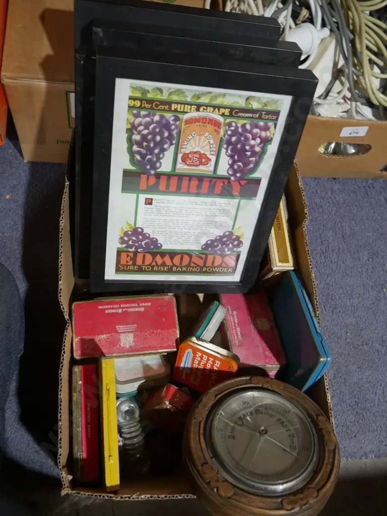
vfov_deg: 56.8
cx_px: 194
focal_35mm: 32
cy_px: 258
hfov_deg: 44.2
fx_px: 477
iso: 640
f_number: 3.6
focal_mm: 16
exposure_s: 1/60
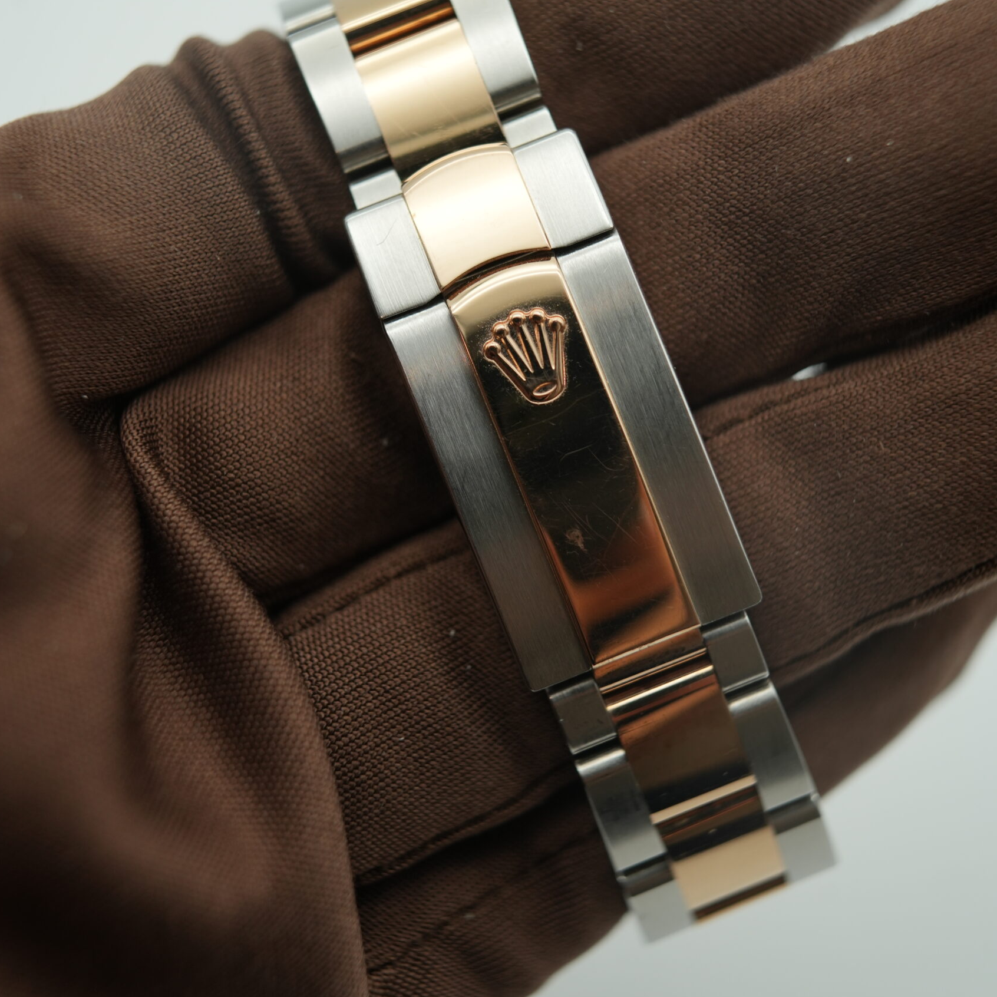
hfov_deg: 37.6
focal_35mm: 45
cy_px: 412
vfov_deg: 37.4
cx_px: 496
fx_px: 1466
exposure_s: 1/250
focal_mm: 35
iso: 400
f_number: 5
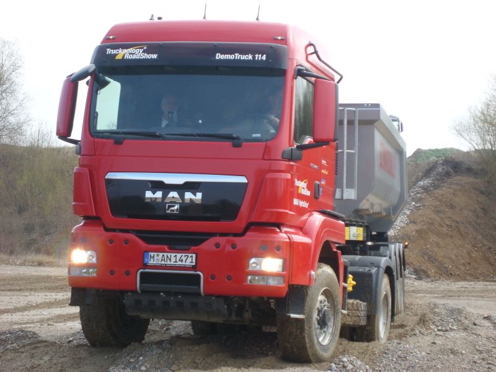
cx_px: 248
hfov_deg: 18.7
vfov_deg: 14.1
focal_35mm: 105
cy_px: 186
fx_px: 1505
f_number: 4.9
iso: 50
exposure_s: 1/218
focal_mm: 17.4
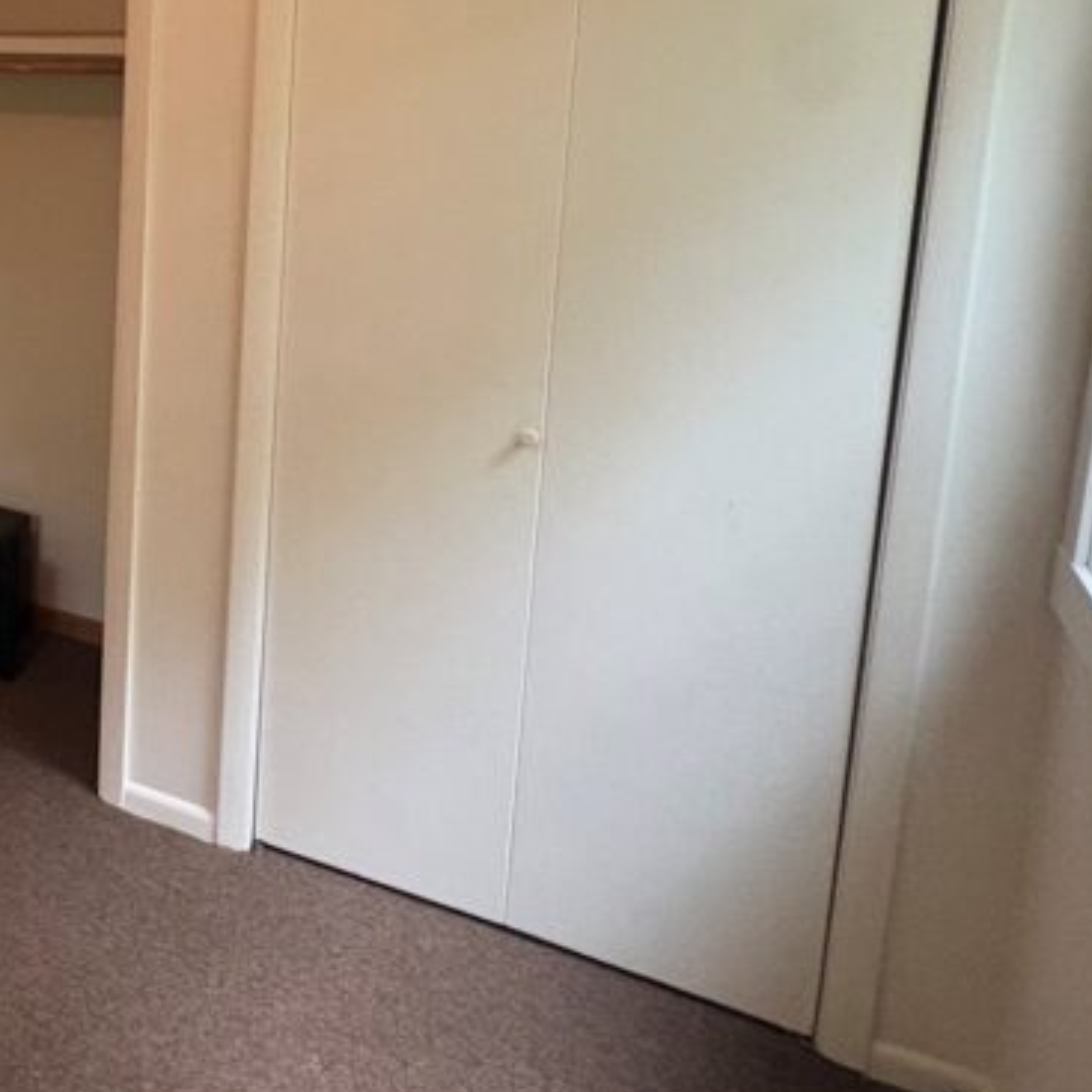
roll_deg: -0.6
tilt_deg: -7.9
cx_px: -135
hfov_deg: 37.7
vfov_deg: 44.0
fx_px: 1285
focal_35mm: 36
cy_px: 229
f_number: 2.2
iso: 500
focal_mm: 2.22
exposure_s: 1/60
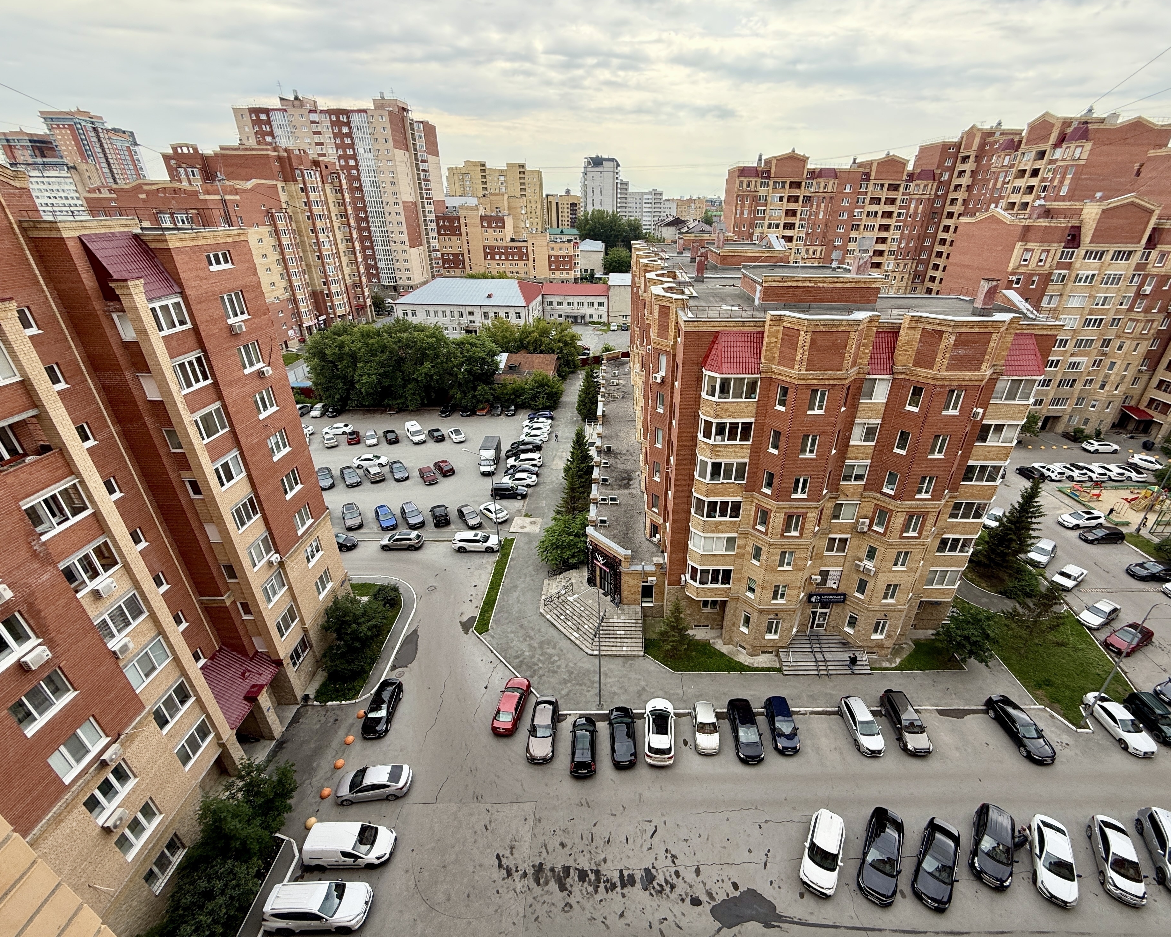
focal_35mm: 15
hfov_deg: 96.7
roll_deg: -1.0
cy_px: 467
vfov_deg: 84.0
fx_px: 520
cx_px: 624
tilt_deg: -26.5
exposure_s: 1/321
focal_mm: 2.22
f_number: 2.2
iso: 50
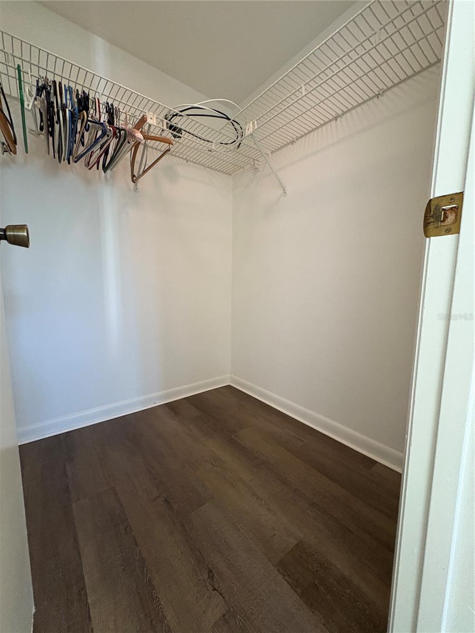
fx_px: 256
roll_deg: -0.8
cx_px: 238
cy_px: 316
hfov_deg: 85.7
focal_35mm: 14
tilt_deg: -6.3
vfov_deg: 102.1
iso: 400
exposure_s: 1/60
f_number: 2.2
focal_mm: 2.22
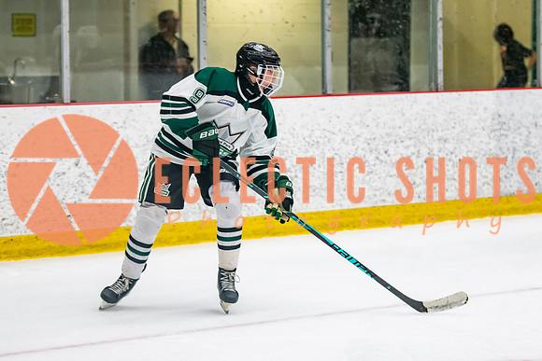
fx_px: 2315
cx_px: 271
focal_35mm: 154
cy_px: 199
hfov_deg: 13.4
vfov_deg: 8.9
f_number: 3.2
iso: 2000
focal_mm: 102
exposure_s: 1/640
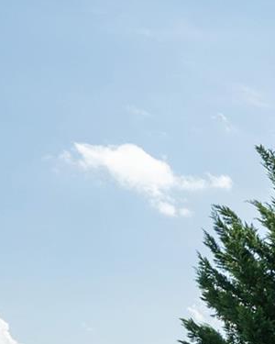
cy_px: 478
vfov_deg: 21.7
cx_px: 481
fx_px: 783
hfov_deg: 16.8
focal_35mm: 77
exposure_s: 1/1600
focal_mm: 15
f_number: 7.1
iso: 320
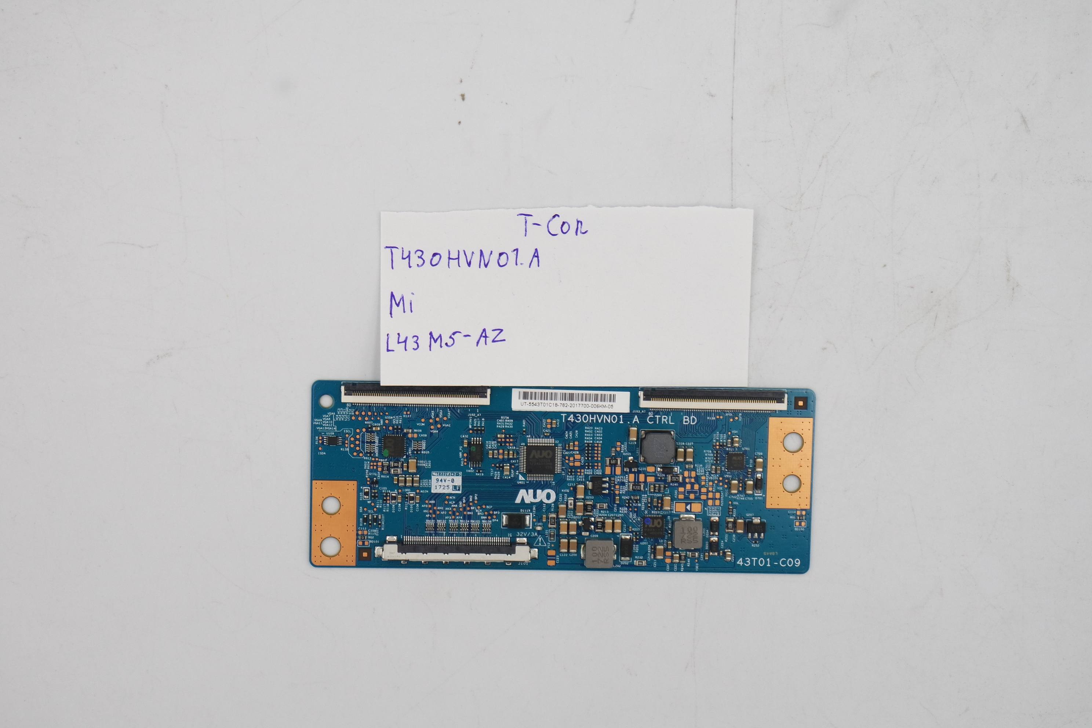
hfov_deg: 28.1
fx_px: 2184
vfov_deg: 18.9
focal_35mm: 72
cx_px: 546
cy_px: 364
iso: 200
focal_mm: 27
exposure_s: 1/125
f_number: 5.6
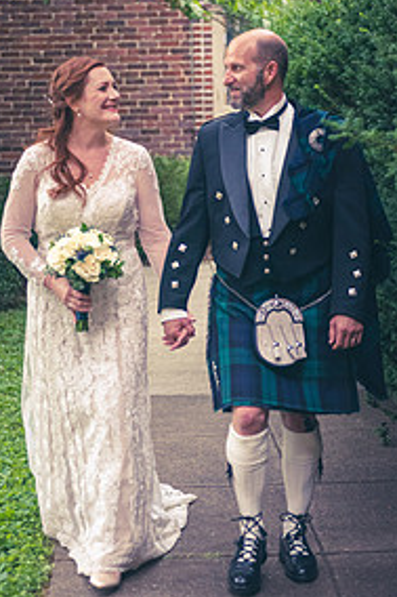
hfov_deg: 14.8
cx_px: 118
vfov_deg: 22.1
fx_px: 1524
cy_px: 242
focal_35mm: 92
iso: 3200
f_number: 2.8
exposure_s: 1/4000
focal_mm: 58
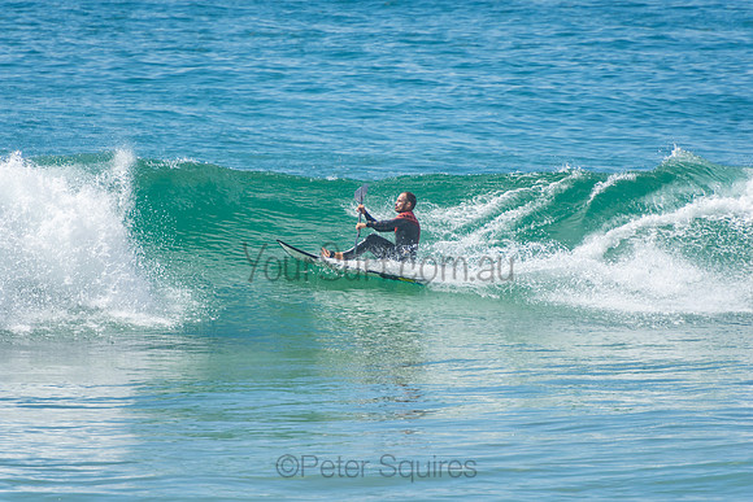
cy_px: 251
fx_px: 12552
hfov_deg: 3.4
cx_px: 376
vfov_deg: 2.3
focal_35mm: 600
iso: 250
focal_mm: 400
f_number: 5.6
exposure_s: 1/1250
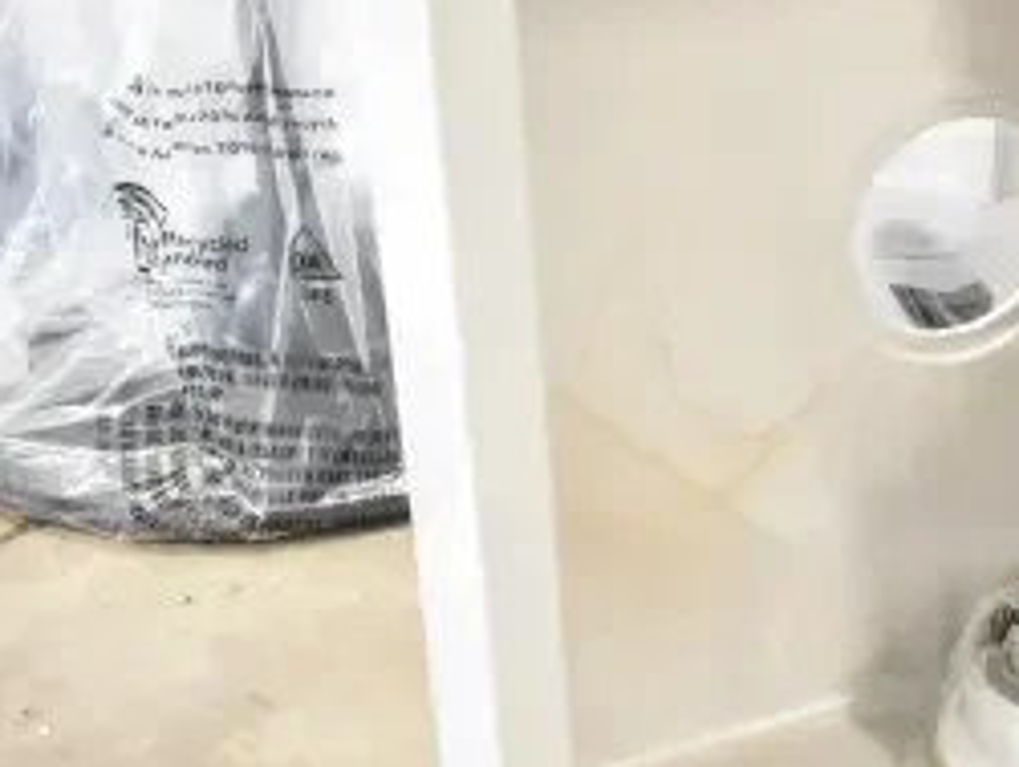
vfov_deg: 23.3
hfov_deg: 27.6
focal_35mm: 63
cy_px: 396
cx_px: 1169
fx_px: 1857
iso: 3600
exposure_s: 1/30
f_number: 3.5
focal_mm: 18
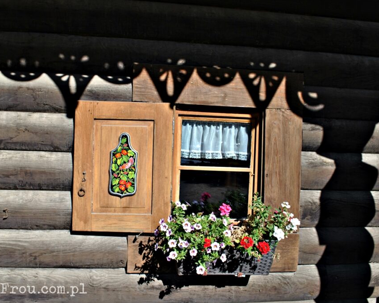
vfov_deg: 43.3
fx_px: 381
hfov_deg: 52.7
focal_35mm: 34
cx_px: 168
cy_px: 151
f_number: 8
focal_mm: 20
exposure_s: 1/320
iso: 100
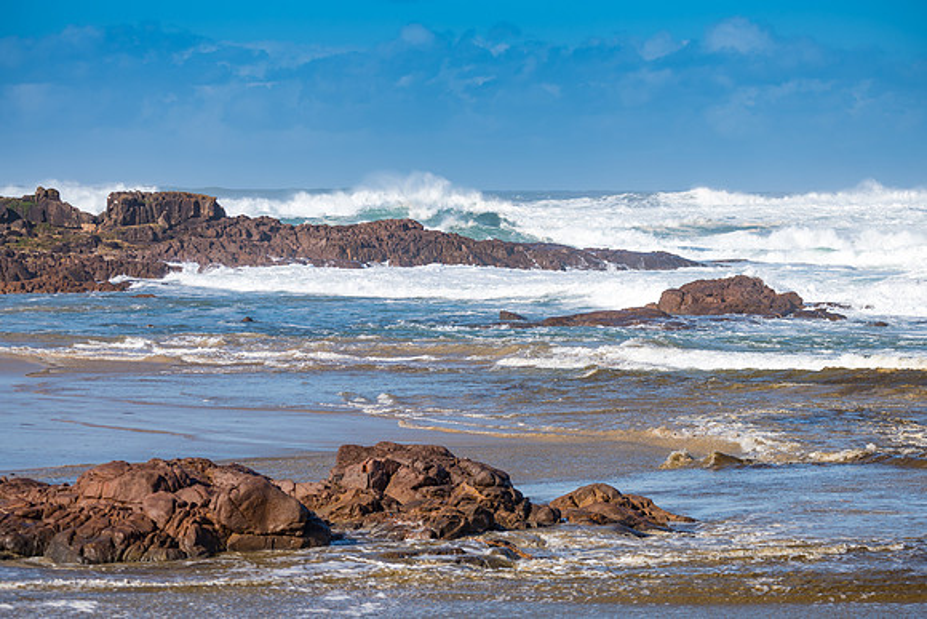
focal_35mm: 152
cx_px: 464
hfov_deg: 13.5
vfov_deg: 9.0
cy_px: 310
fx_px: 3926
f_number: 8
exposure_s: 1/160
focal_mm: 150
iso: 31
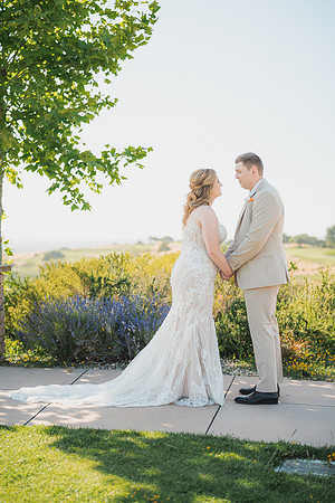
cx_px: 168
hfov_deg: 27.0
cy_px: 252
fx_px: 698
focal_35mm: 50
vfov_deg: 39.6
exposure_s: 1/2000
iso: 125
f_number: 1.8
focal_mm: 50
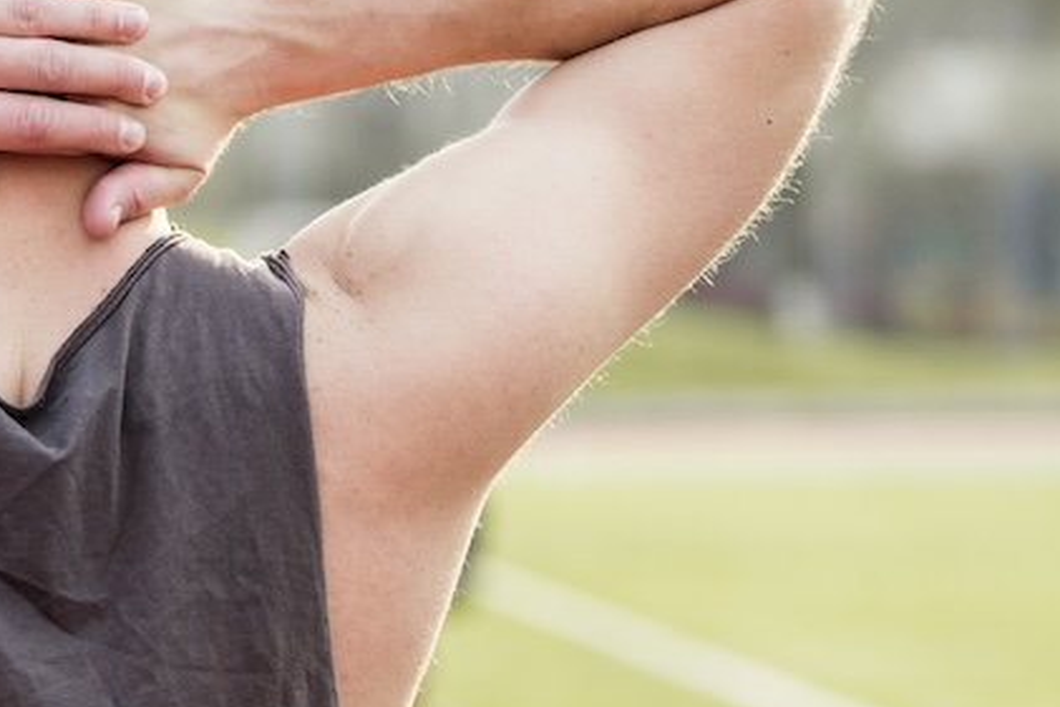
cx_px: -340
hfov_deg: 5.5
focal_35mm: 374
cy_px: 743
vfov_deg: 3.7
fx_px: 11015
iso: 400
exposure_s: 1/640
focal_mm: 105
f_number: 4.5
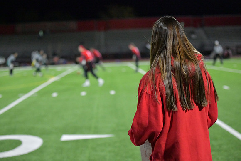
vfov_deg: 19.5
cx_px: 120
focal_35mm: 70
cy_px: 80
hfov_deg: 28.8
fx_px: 469
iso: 12800
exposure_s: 1/2500
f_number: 3.2
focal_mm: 70
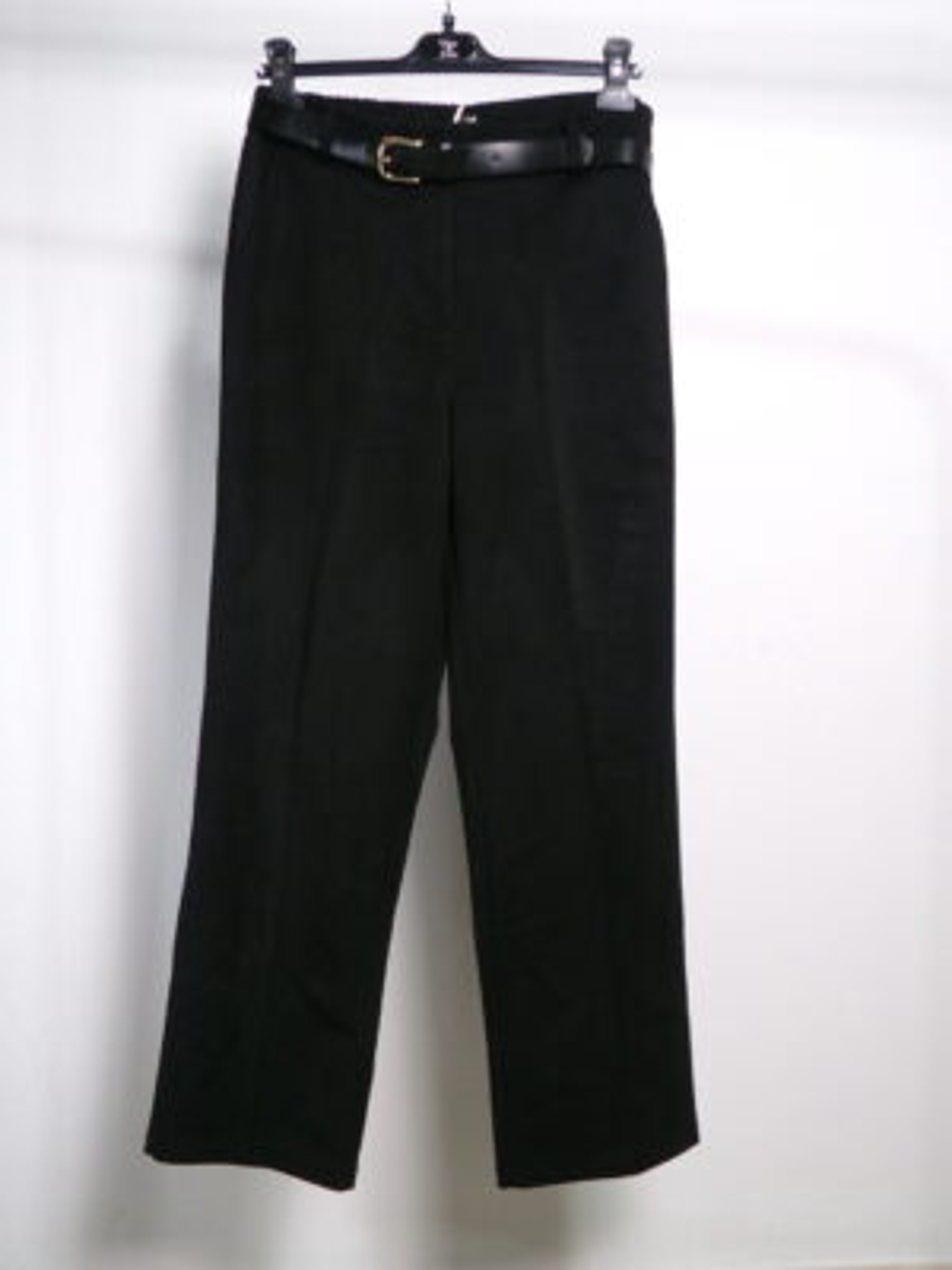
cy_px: 635
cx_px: 476
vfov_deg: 50.1
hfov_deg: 38.7
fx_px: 1357
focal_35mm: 37
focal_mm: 6.6
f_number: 4
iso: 259
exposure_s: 1/17
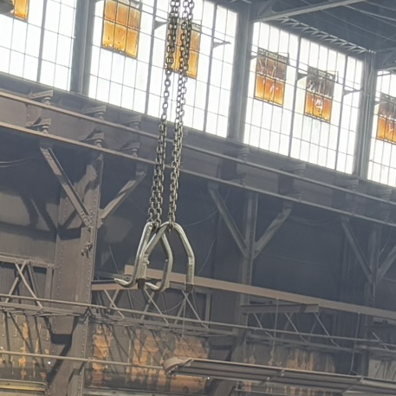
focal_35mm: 95
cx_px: -338
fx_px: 1230
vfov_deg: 17.6
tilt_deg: -3.4
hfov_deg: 15.5
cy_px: 440
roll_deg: -2.9
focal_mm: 6.76
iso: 640
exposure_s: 1/40
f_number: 1.78
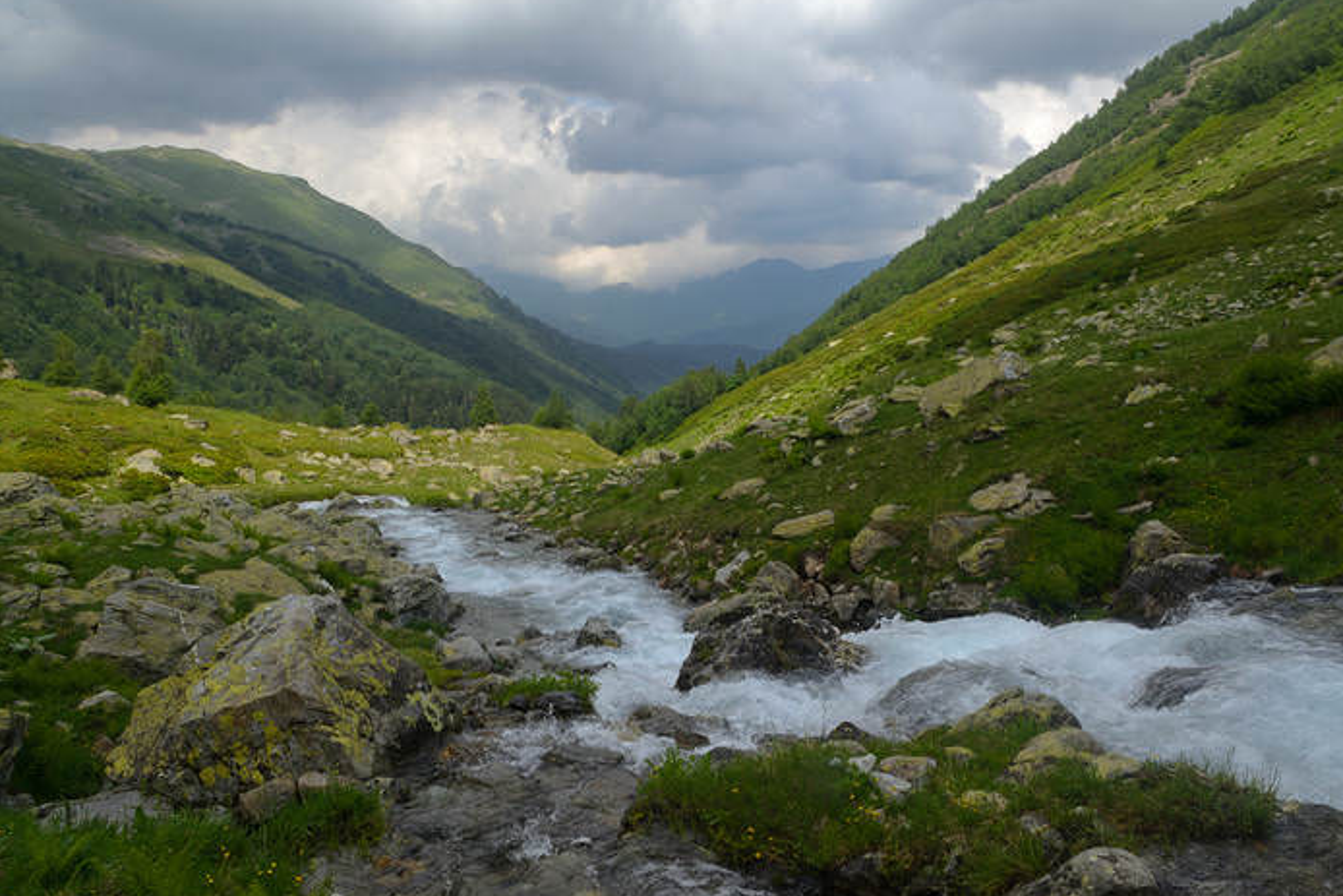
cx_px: 695
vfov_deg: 46.4
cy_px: 437
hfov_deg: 65.4
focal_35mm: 28
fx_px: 1045
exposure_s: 1/160
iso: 200
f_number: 11
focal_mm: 18
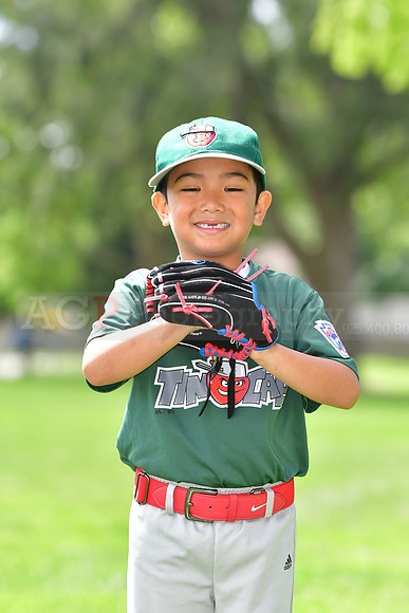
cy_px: 306
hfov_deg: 7.6
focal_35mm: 180
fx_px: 3065
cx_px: 204
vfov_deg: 11.4
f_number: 4
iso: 500
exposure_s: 1/1600
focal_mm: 120
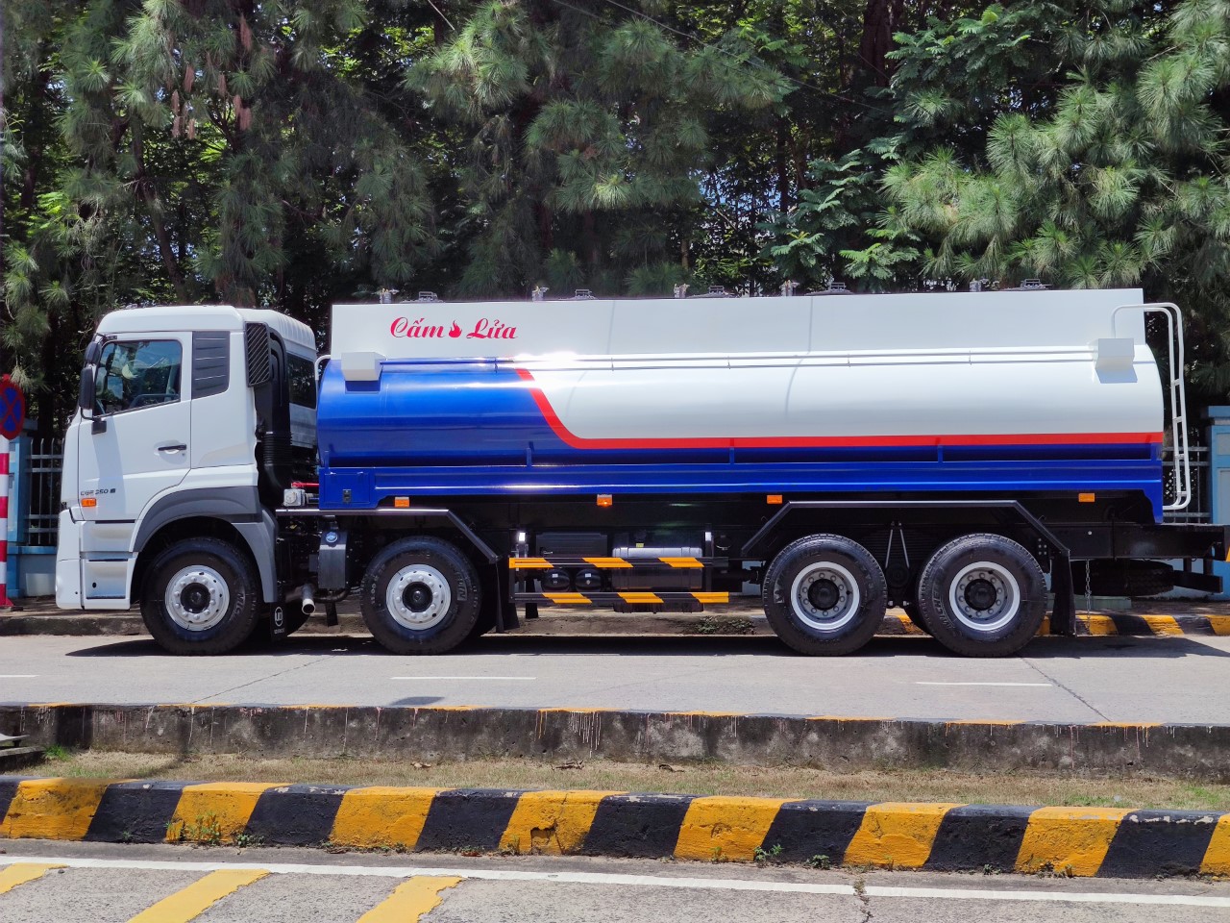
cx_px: 615
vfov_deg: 29.7
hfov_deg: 38.9
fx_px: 1741
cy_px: 462
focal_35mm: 49
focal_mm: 8.16
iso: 50
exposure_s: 1/4059
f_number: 2
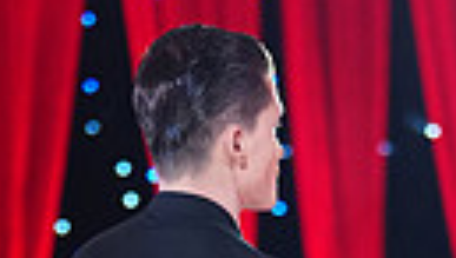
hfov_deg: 4.7
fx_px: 5570
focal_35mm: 460
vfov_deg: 2.6
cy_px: 725
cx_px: 560
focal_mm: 98
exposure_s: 1/320
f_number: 2.8
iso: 2500
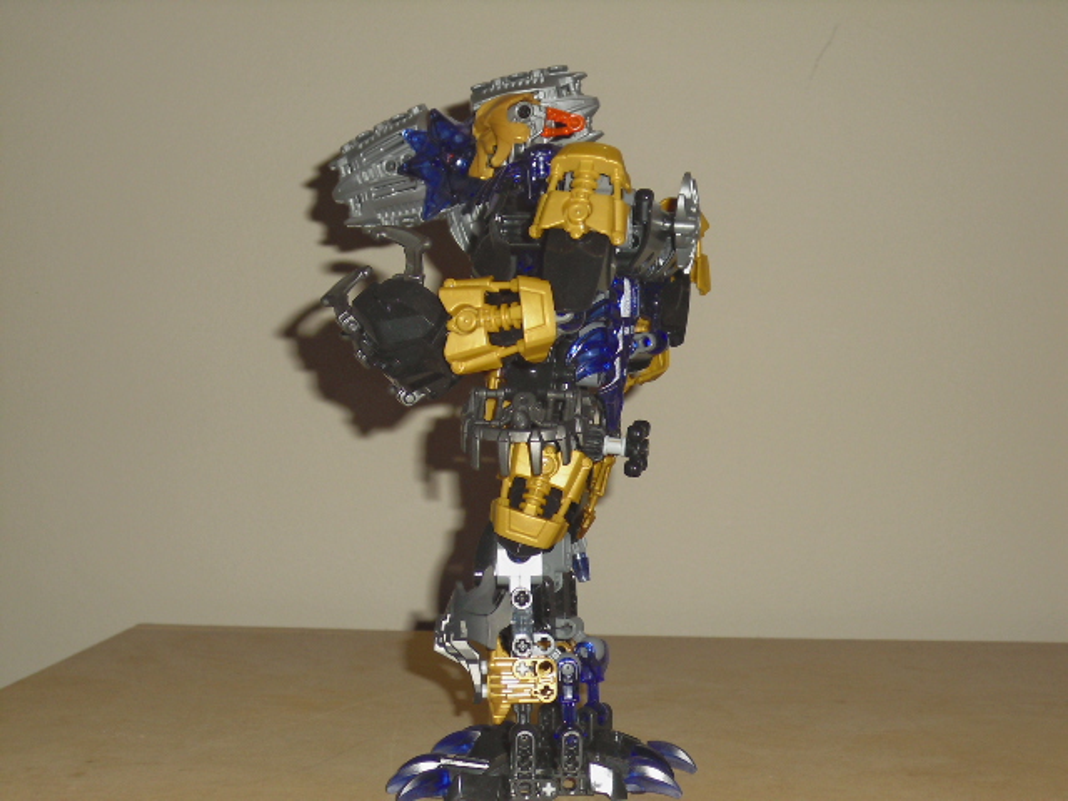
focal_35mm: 63
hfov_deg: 30.7
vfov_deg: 23.3
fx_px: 1944
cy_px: 400
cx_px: 534
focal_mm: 11.2
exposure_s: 1/60
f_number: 4.2
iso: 200
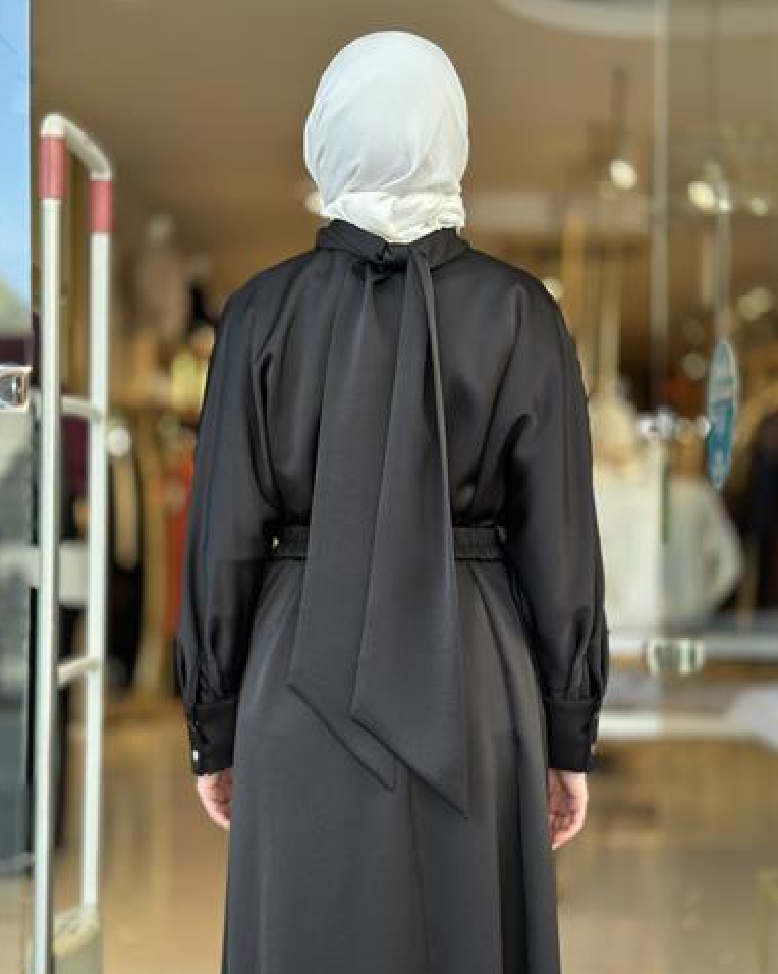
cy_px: 483
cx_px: 383
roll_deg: -2.1
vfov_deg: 36.7
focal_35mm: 51
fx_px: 1469
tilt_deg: +0.2
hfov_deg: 29.7
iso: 100
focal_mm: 6.86
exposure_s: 1/171
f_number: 1.78
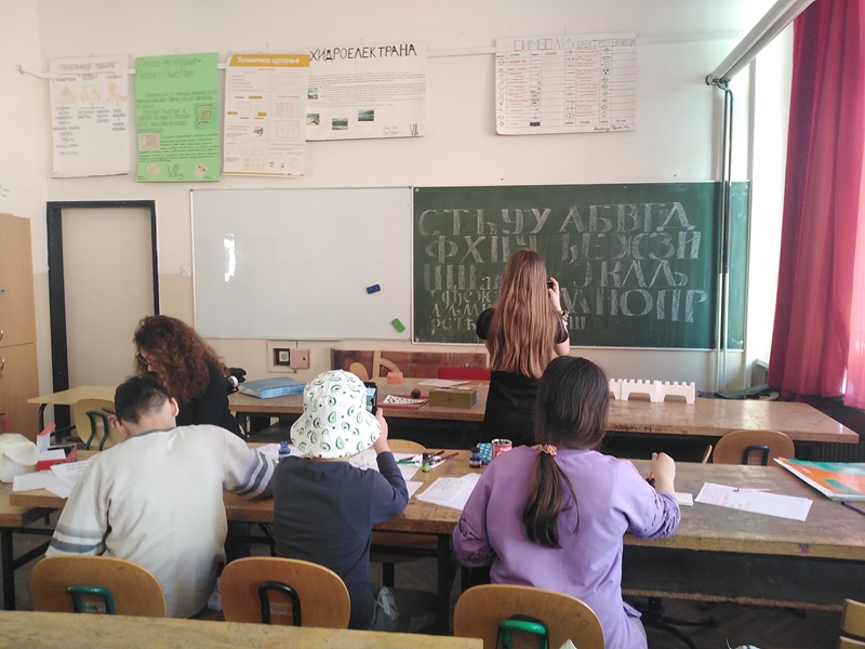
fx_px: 650
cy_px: 324
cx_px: 432
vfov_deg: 53.1
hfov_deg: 67.3
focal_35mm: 26
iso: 175
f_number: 1.8
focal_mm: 3.62
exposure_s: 1/30
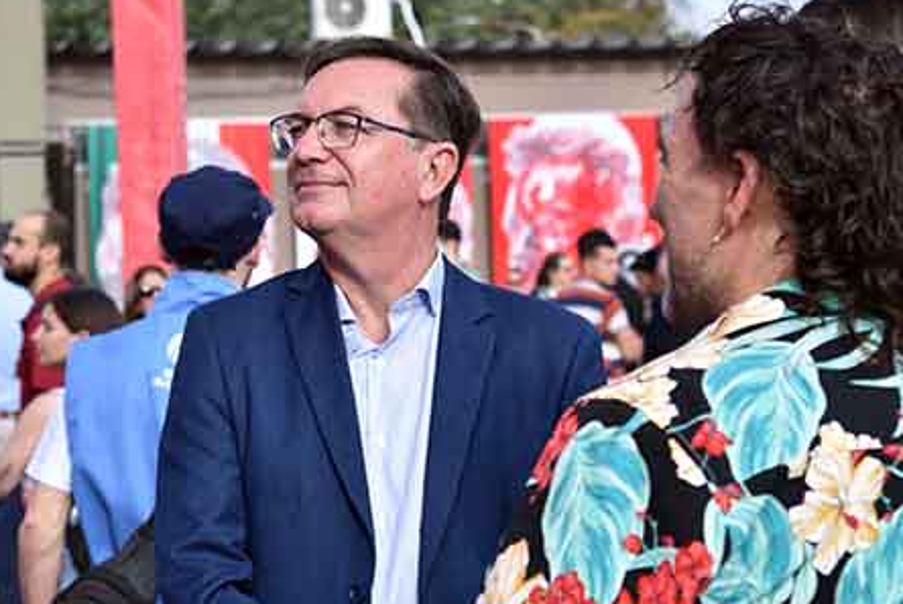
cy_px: 323
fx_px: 2486
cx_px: 350
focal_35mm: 99
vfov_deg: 13.9
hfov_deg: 20.6
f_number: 5
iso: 500
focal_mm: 55
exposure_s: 1/1250
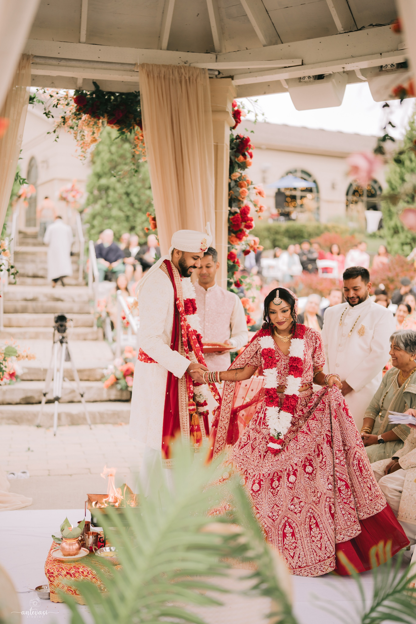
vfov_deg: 39.6
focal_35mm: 50
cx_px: 208
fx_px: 867
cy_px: 312
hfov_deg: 27.0
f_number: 1.4
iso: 100
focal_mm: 50
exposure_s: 1/250
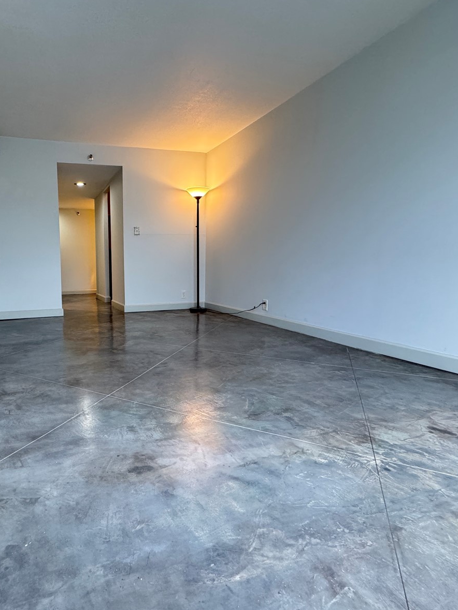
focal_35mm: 19
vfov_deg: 84.7
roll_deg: +0.3
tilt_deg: -6.7
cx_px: 130
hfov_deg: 65.5
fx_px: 335
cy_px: 304
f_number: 2.2
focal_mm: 2.22
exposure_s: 1/60
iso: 400
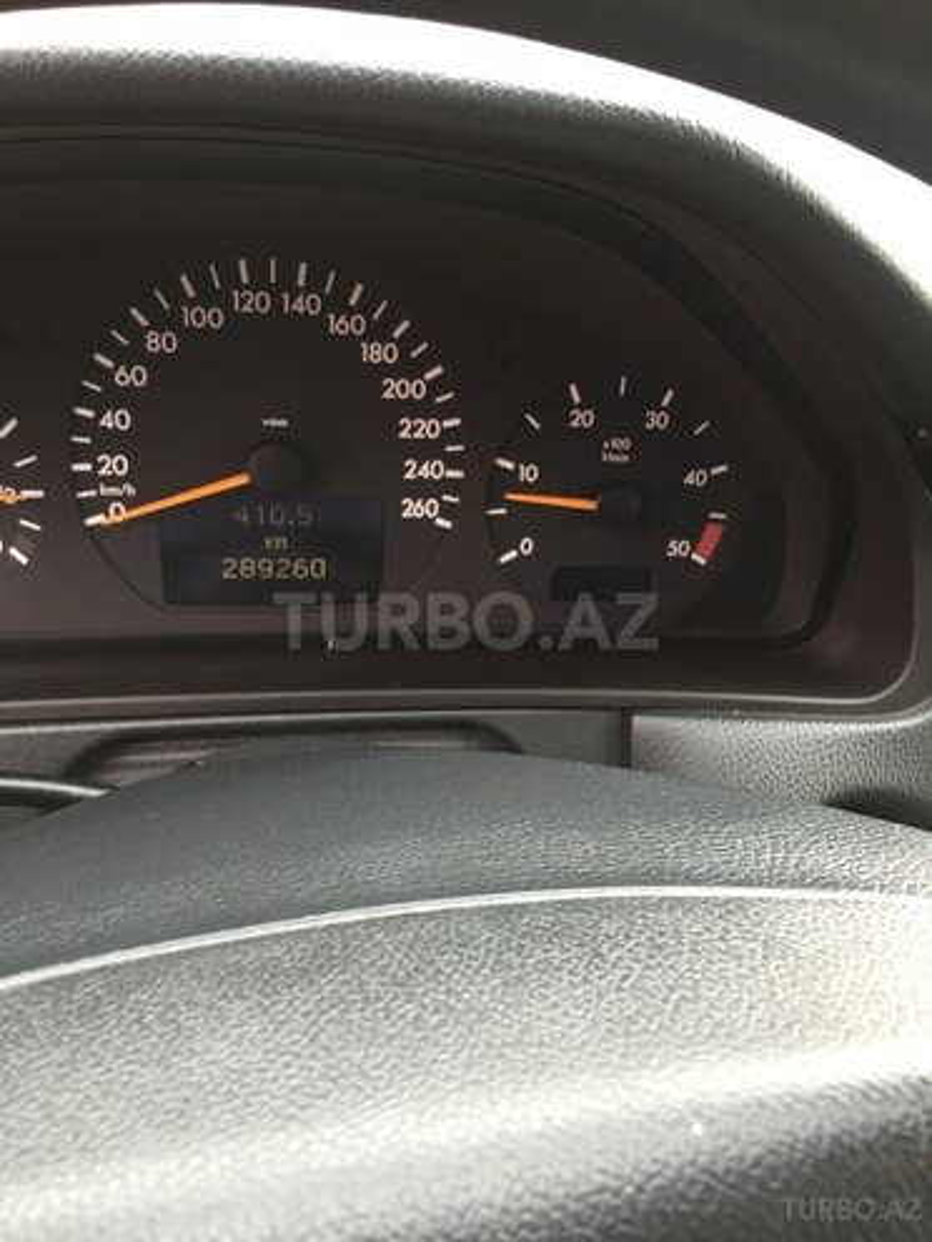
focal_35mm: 29
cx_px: 466
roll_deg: -6.2
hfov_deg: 48.2
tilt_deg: -33.4
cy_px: 621
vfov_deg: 61.7
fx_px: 1041
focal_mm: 4.15
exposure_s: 1/33
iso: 40
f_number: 2.2
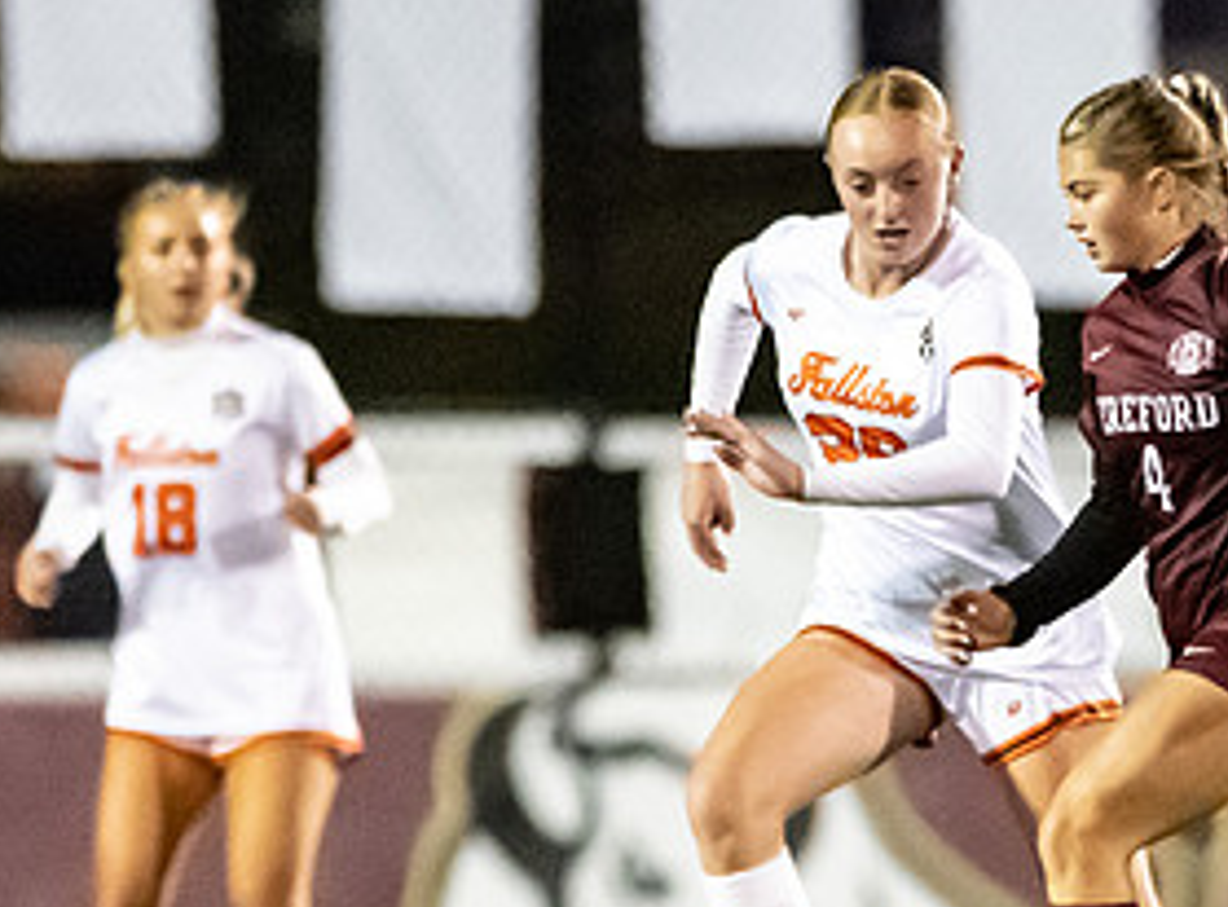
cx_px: 1185
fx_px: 42862
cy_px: 668
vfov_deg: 1.2
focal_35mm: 1215
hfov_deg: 1.6
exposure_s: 1/640
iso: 25600
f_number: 2.8
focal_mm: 300
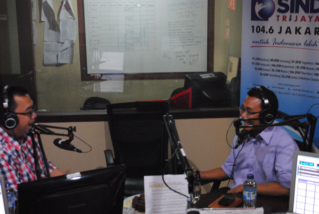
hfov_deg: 37.8
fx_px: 466
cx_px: 160
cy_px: 107
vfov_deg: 25.9
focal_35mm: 52
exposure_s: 1/15
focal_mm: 35
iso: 1600
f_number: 5
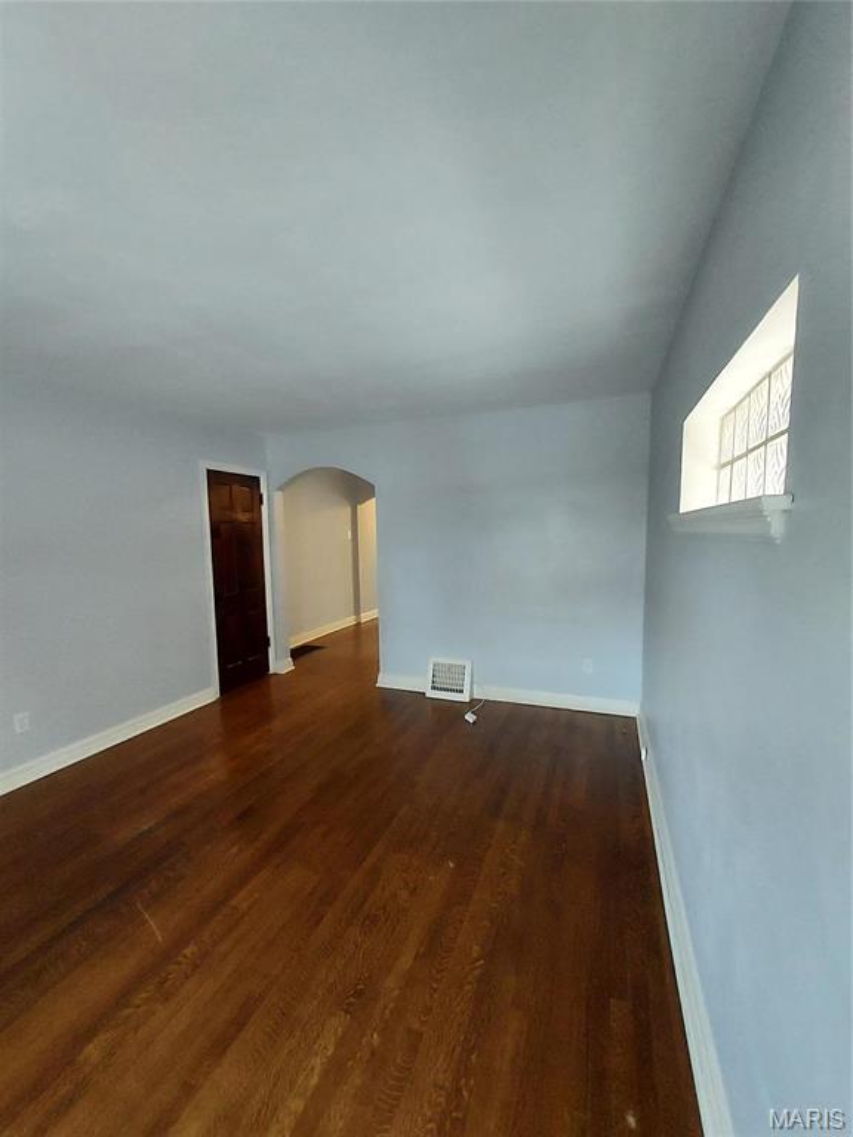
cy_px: 568
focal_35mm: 13
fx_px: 427
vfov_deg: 106.2
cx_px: 426
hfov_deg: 89.9
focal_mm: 1.42
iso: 200
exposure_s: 1/60
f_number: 2.2
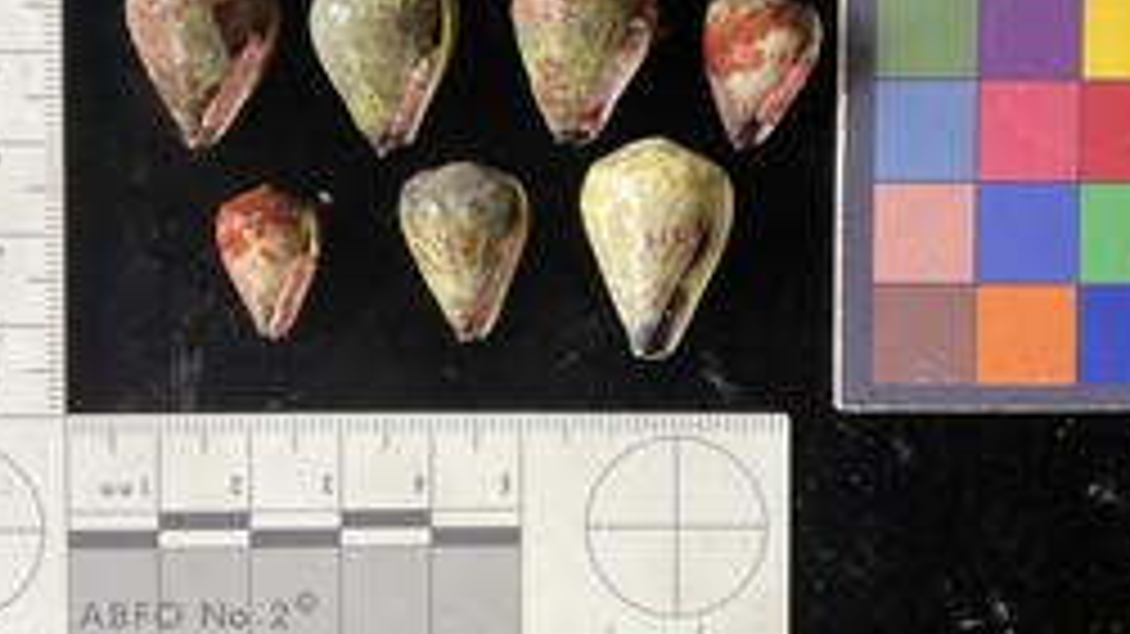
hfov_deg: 46.4
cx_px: 545
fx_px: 1318
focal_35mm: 44
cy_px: 182
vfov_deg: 26.8
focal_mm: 3
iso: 125
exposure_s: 1/60
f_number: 1.8
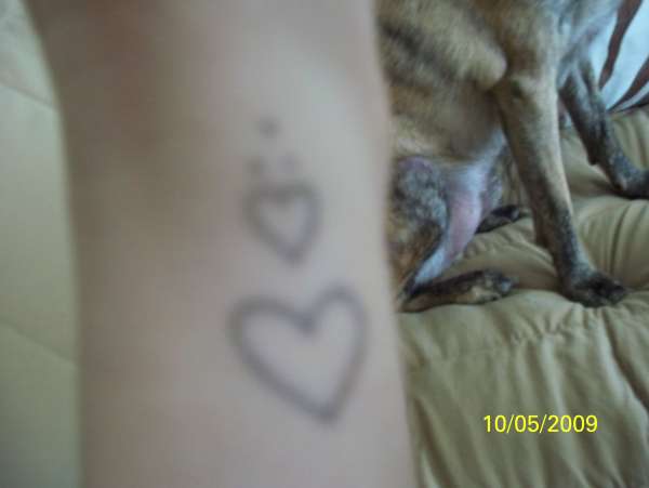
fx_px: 694
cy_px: 244
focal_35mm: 37
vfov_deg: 38.7
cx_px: 324
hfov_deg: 50.1
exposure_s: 1/2
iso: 400
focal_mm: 7.9
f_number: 3.4
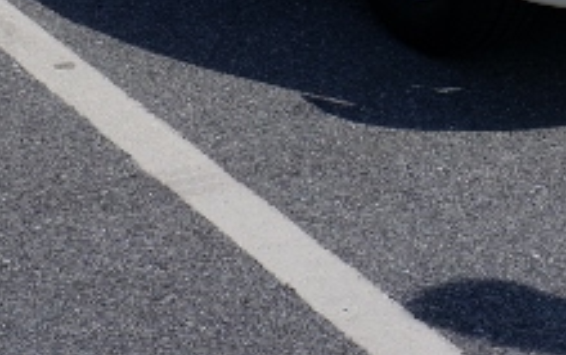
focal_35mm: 146
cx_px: 556
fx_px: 2262
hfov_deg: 14.1
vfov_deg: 8.8
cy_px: -135
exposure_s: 1/200
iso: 100
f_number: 13
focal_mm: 33
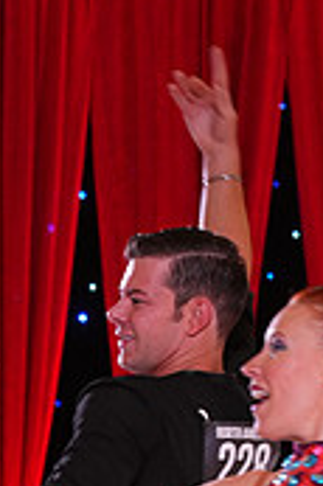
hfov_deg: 4.8
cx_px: 274
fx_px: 3843
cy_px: 803
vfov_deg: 7.1
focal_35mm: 285
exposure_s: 1/100
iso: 1250
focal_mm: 85
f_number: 5
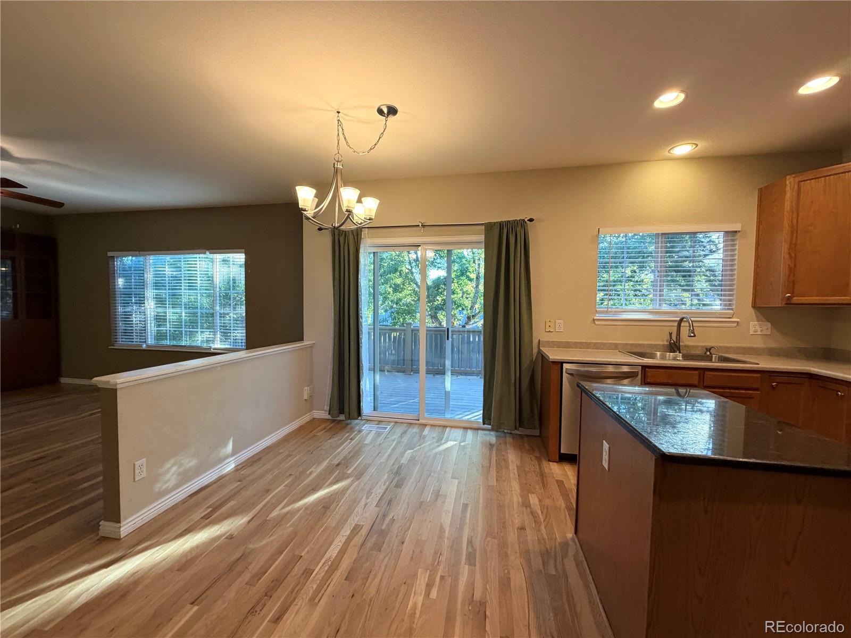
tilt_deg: -4.2
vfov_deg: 85.7
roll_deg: -0.5
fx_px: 344
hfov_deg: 102.1
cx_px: 426
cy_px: 319
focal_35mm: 14
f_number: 2.2
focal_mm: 2.22
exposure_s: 1/120
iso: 200
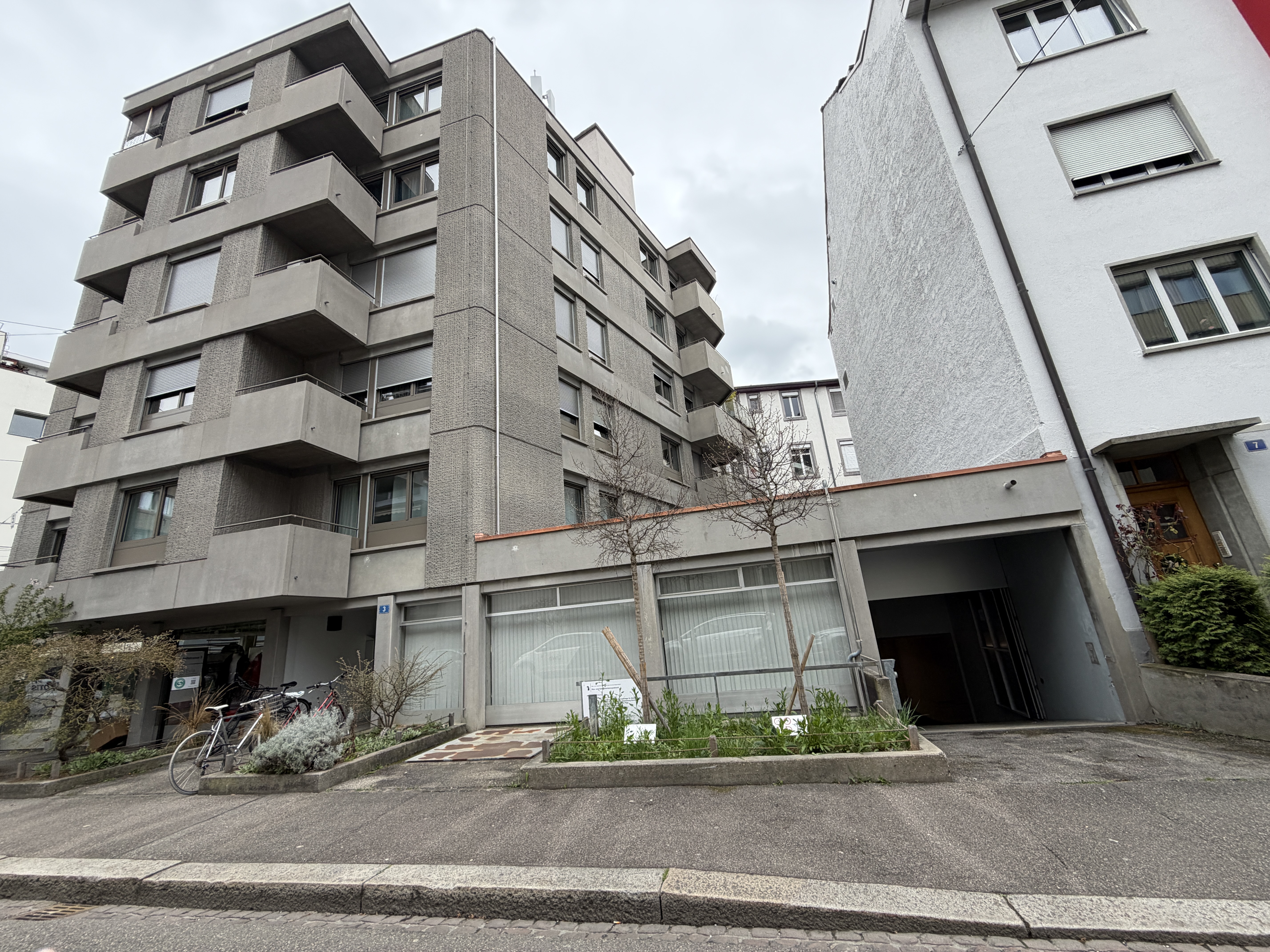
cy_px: 476
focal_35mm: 14
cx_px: 635
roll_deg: +5.2
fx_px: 514
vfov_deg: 85.7
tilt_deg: +17.1
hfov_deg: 102.1
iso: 64
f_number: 2.2
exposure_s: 1/445
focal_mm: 2.22
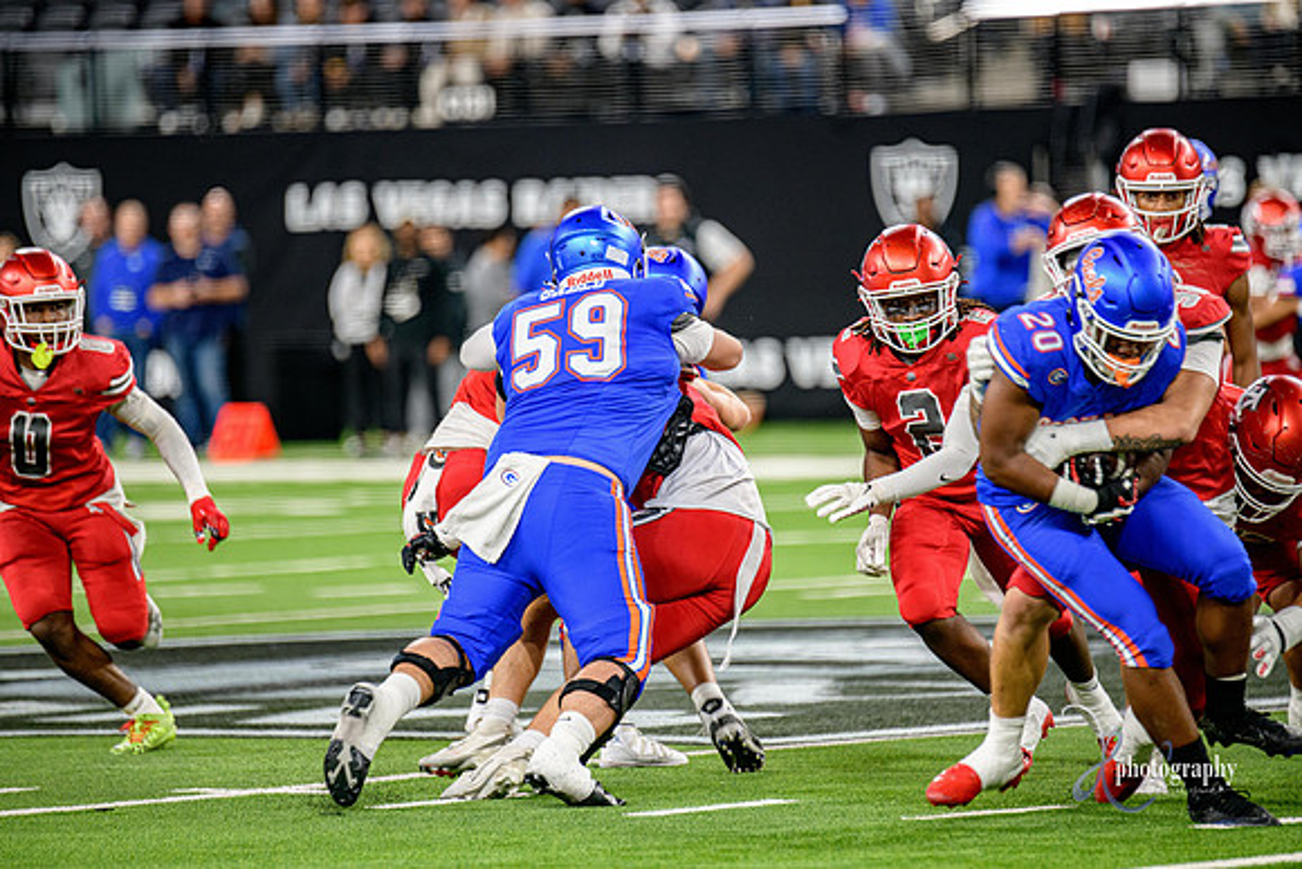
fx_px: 10852
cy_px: 434
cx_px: 651
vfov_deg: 4.6
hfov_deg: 6.9
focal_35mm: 300
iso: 1250
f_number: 2.8
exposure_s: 1/400
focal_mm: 300
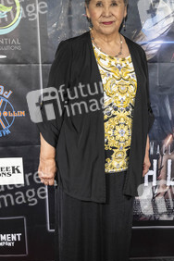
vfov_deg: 43.8
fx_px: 324
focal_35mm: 45
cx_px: 101
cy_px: 147
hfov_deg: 30.0
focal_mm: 31.5
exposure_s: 1/200
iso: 800
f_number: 5.6
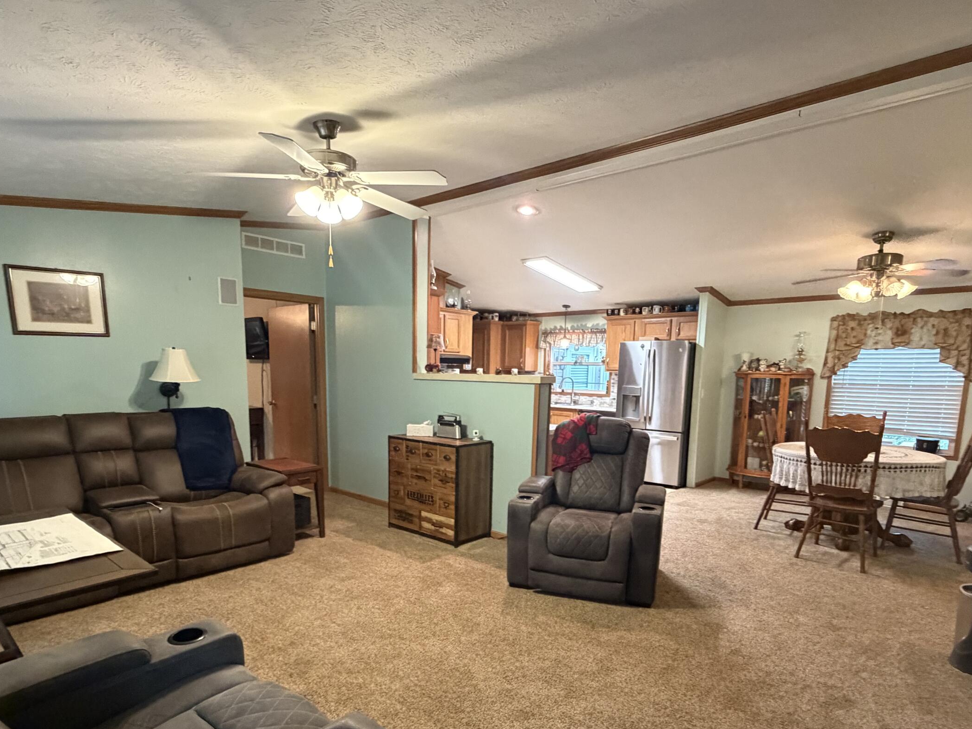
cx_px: 491
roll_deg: -0.7
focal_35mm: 20
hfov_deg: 81.7
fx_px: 562
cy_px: 452
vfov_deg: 65.1
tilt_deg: -9.3
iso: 800
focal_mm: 2.22
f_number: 2.2
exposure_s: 1/60
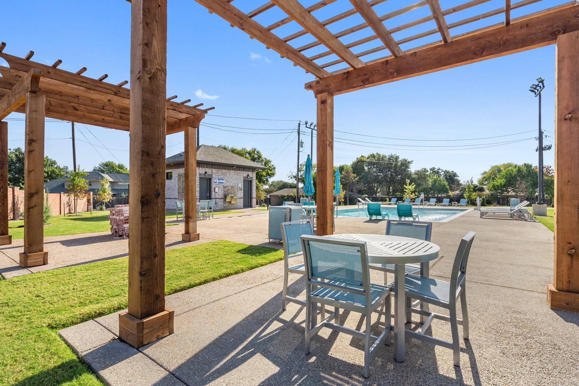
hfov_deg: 93.3
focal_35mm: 17
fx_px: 273
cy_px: 197
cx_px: 292
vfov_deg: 70.4
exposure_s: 1/125
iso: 320
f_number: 9.5
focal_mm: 16
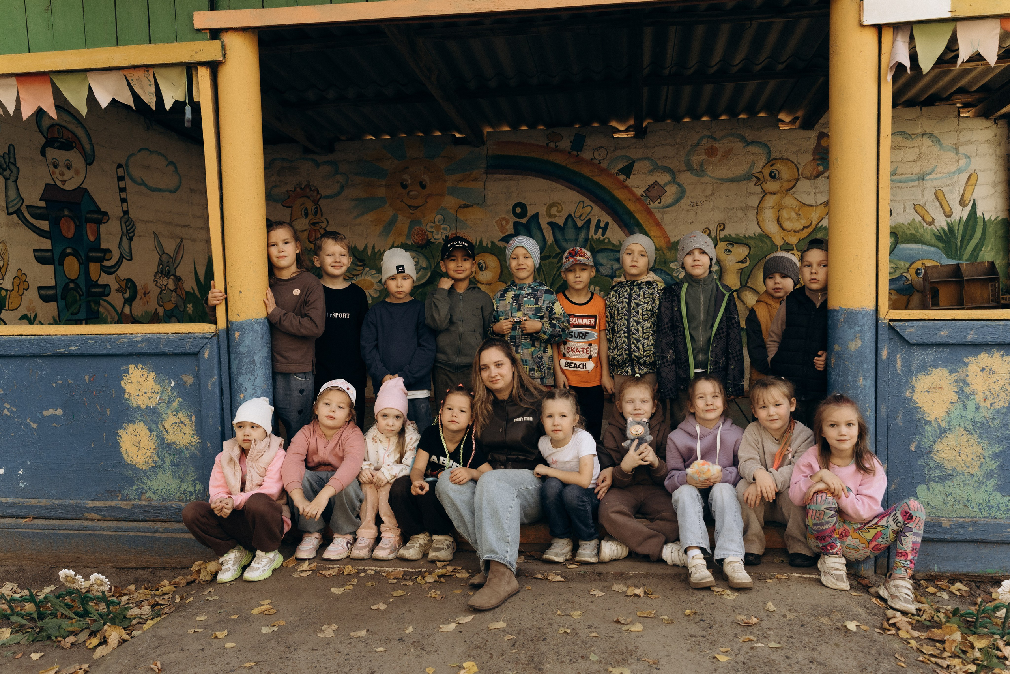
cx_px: 505
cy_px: 337
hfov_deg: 63.7
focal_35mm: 29
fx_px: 814
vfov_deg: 45.0
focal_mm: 29
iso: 500
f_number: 4.5
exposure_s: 1/320
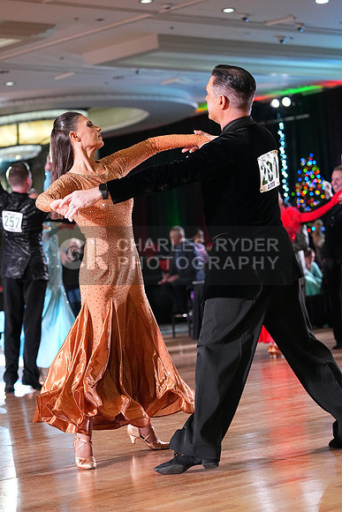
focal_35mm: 92
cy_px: 256
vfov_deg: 22.1
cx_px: 171
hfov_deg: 14.9
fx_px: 1310
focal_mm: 92
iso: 6400
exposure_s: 1/400
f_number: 4
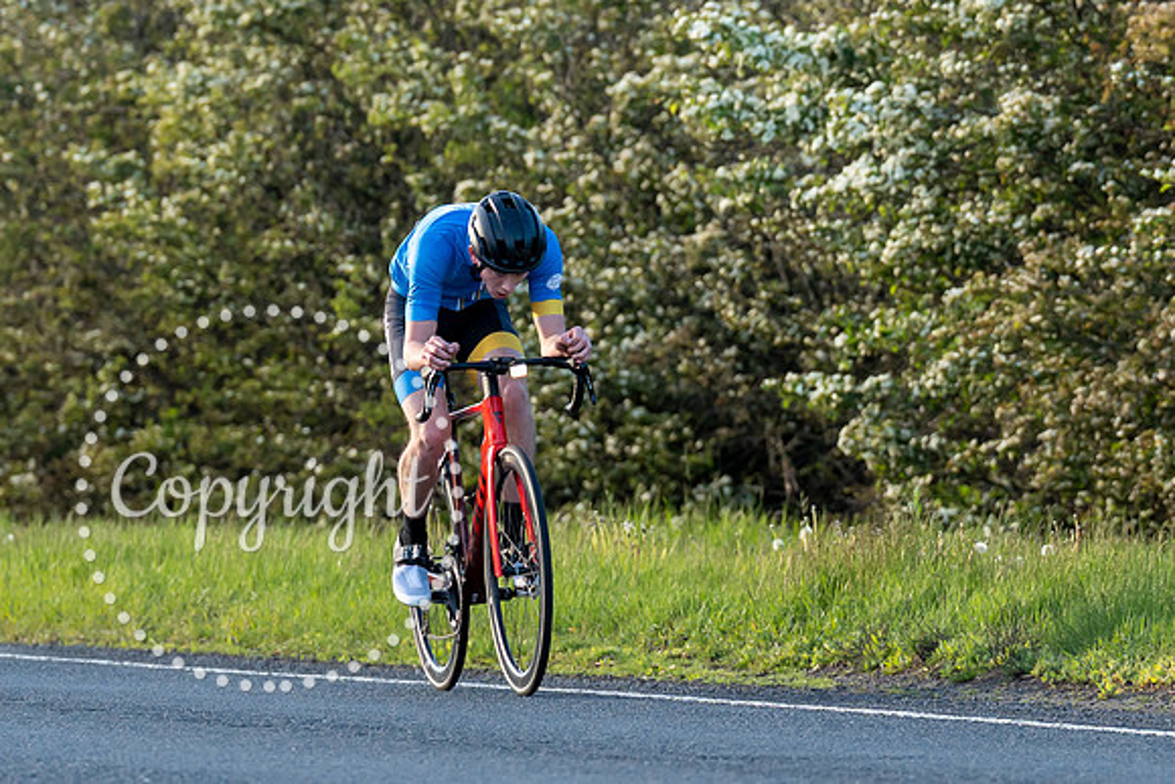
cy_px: 227
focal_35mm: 503
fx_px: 16419
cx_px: 557
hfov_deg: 4.1
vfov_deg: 2.7
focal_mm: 200
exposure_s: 1/1000
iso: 640
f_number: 4
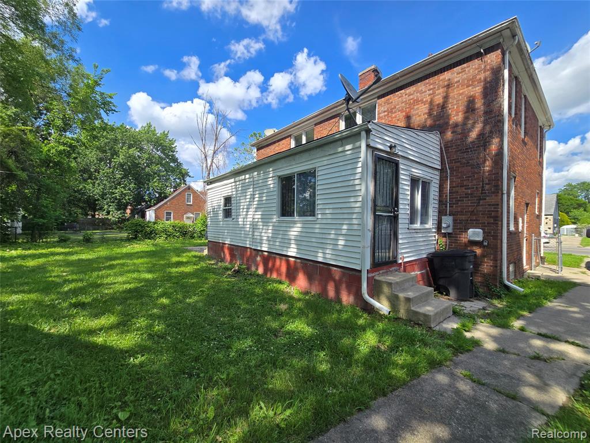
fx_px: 222
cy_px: 222
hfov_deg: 106.2
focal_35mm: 13
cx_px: 295
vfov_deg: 89.9
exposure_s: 1/1350
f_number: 2.2
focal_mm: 2.2
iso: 50
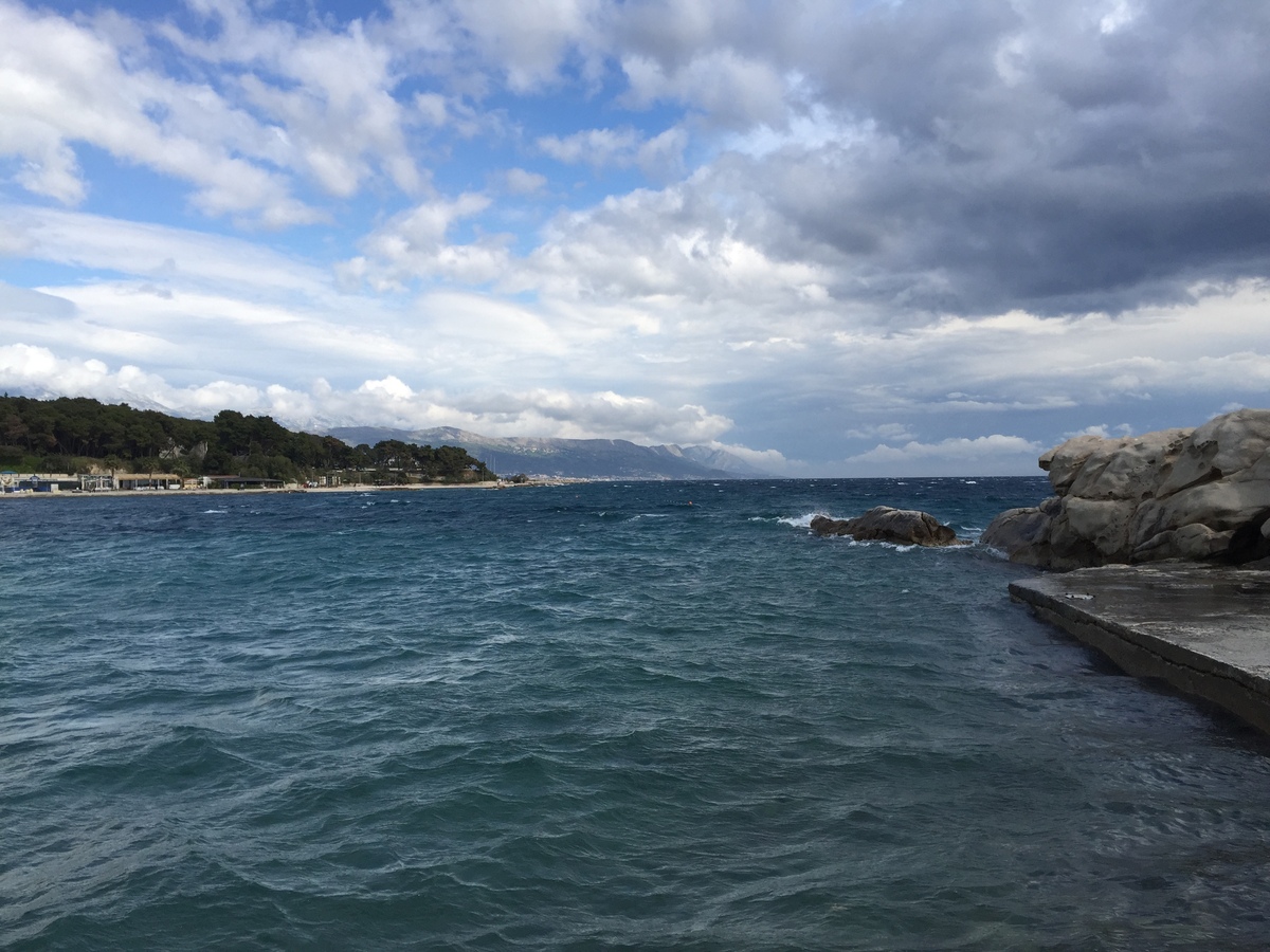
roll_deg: +0.6
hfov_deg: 61.7
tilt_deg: +1.0
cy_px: 476
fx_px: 1064
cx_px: 635
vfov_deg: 48.2
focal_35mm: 29
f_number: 2.2
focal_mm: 4.15
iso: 32
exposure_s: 1/2083
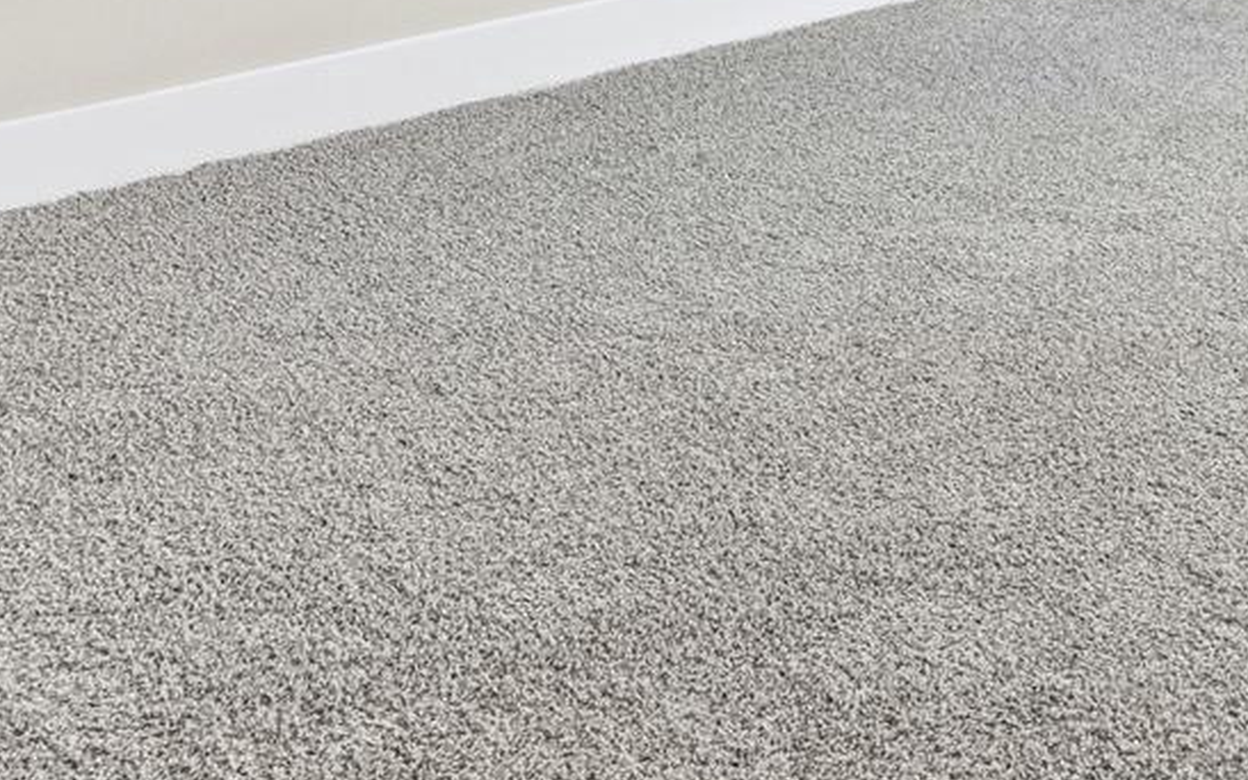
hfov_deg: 32.6
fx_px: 2075
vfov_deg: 18.0
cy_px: -521
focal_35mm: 61
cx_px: 986
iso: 1000
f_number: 8
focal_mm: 16
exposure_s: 1/20
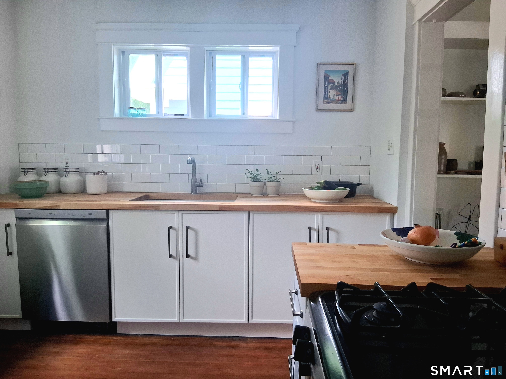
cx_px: 253
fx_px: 380
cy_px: 190
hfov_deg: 67.3
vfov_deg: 53.1
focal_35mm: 26
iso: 200
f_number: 1.8
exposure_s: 1/100
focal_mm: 3.98
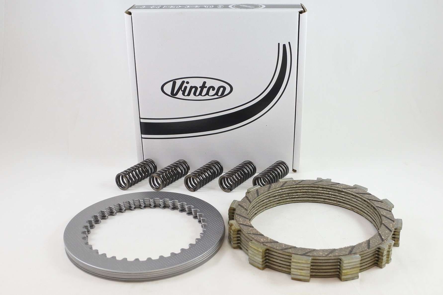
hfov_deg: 67.4
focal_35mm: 27
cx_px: 222
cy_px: 148
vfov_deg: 47.9
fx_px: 332
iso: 400
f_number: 3.5
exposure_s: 1/125
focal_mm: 10
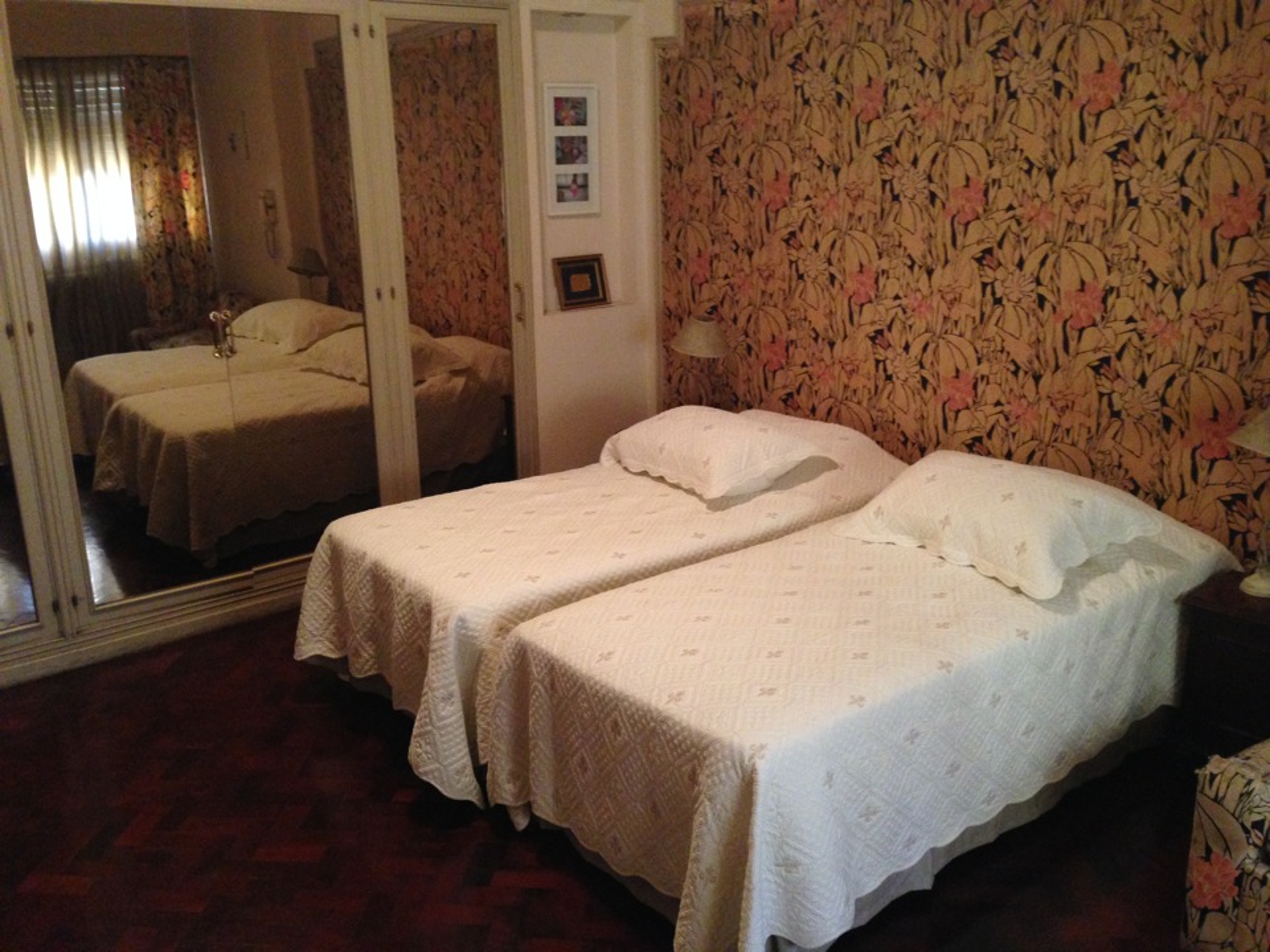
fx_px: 1211
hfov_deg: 55.4
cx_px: 635
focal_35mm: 33
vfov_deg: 42.9
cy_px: 476
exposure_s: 1/17
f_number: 2.4
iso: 400
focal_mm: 4.12
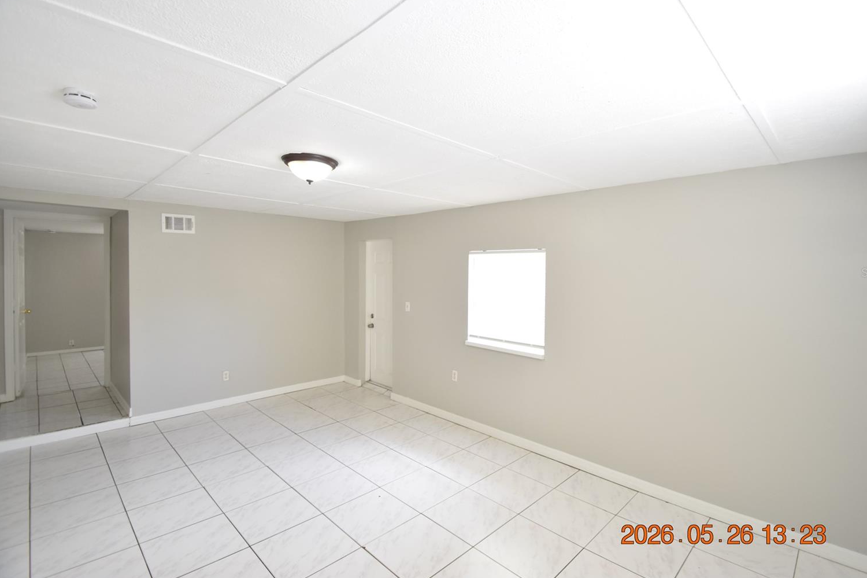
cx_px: 451
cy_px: 273
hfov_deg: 96.7
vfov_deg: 73.6
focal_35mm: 16
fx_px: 385
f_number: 3.5
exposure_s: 1/60
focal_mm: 10
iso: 800
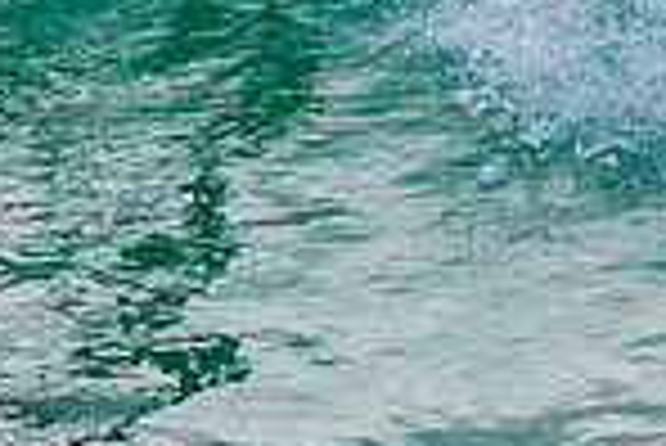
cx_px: 126
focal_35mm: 2353
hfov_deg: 0.9
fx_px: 43572
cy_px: -237
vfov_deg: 0.6
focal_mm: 400
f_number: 5.6
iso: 360
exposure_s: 1/2000
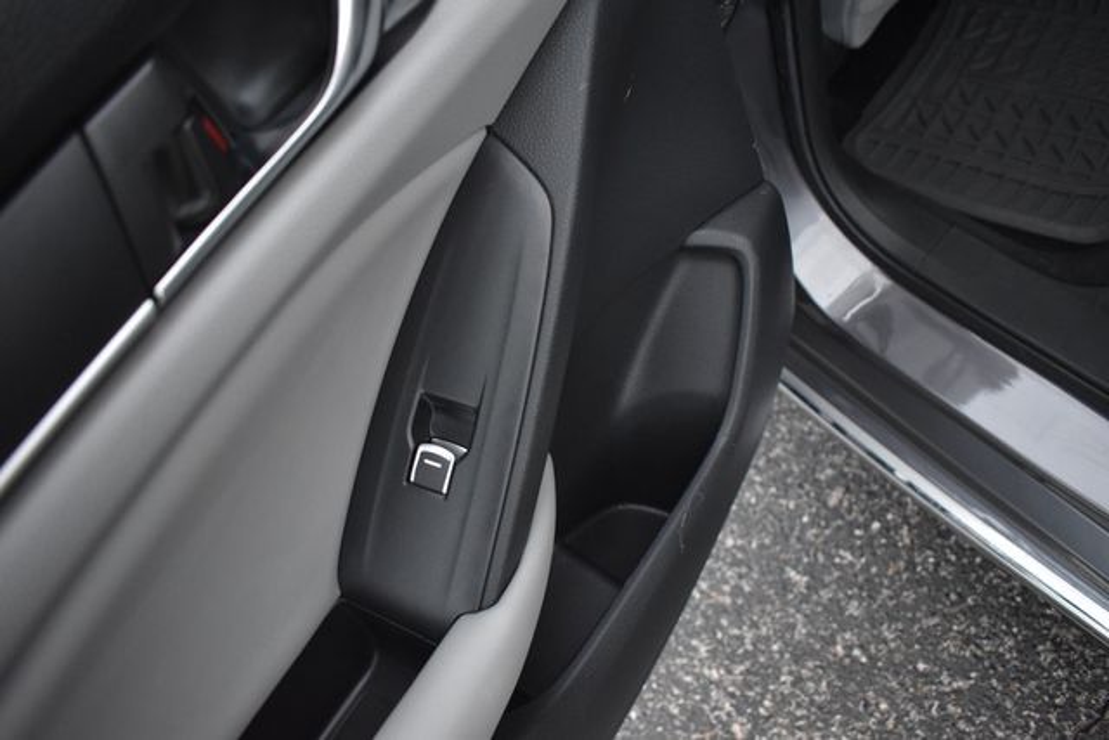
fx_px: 832
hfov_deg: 67.4
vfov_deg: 48.0
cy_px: 370
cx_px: 554
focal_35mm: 27
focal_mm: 18
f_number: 3.5
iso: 1600
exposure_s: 1/125
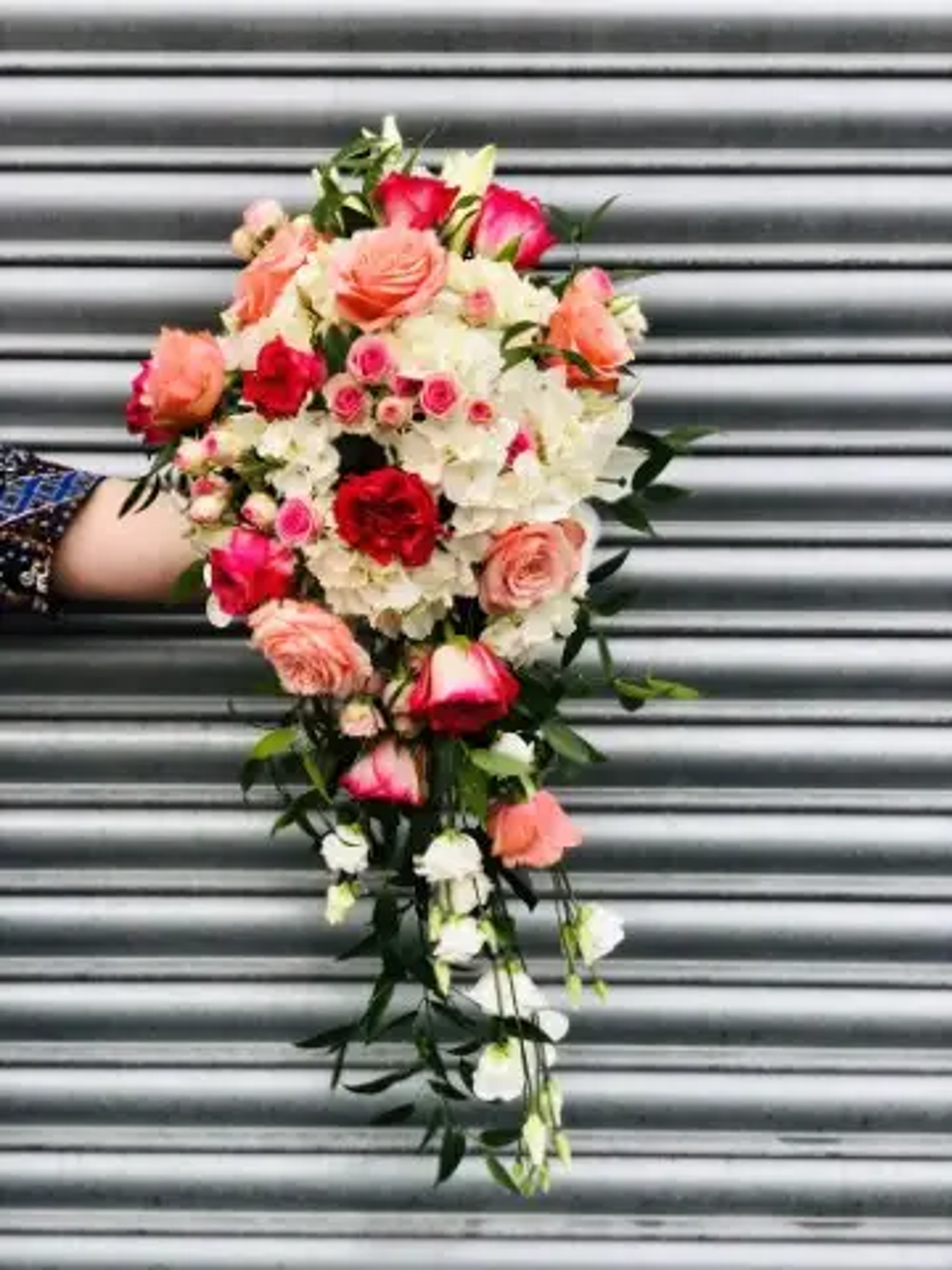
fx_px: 1907
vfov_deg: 36.8
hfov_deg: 28.0
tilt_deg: -5.6
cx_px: 476
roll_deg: +0.1
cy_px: 635
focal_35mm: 52
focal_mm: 6
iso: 40
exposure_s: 1/50
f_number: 2.4
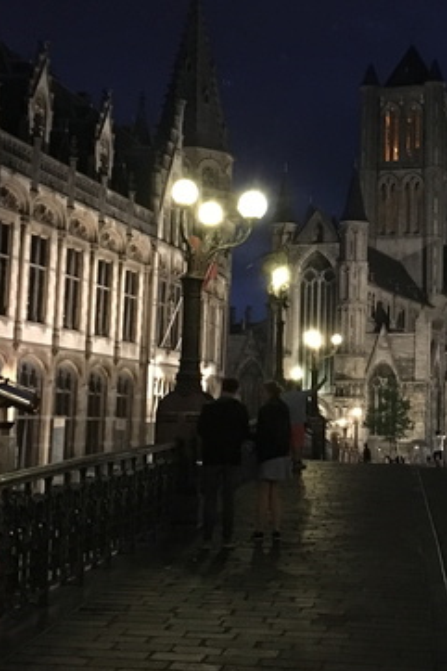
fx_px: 1230
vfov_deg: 30.4
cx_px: 447
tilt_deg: +8.8
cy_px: 267
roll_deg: +0.5
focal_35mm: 66
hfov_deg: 20.0
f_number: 2.2
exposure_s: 1/17
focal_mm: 4.15
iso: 640
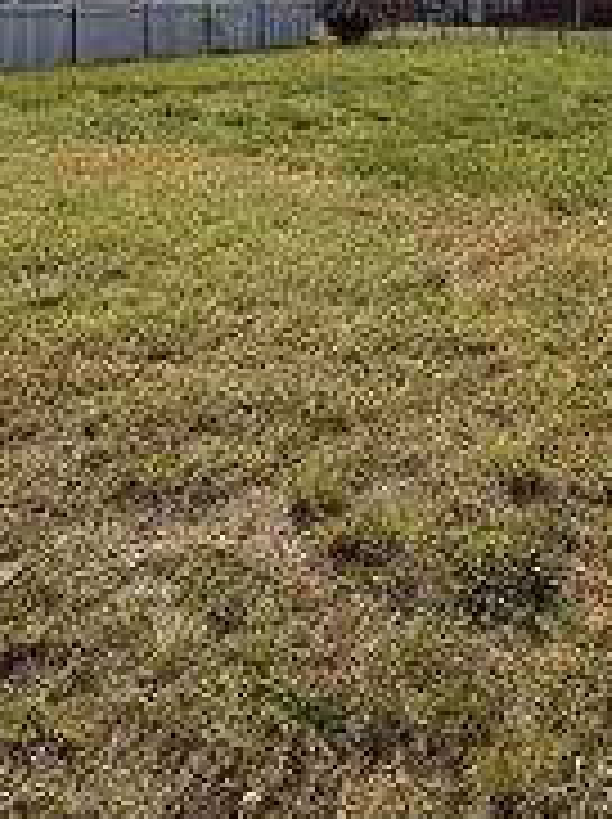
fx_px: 874
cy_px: 22
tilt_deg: +0.1
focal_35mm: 37
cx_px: 432
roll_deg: +0.5
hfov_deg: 37.9
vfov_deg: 43.8
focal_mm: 2.22
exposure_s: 1/4149
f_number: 2.2
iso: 50
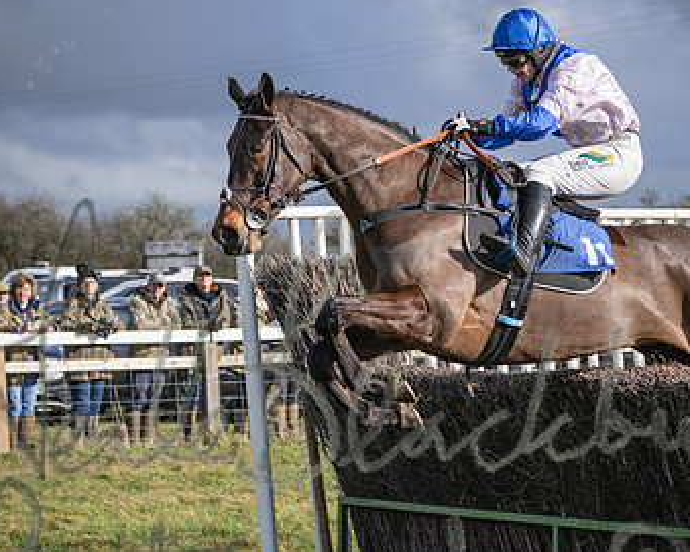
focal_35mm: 169
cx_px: 515
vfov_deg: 9.1
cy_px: 355
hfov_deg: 11.4
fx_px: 3450
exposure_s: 1/1600
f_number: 4
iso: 200
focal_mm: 76
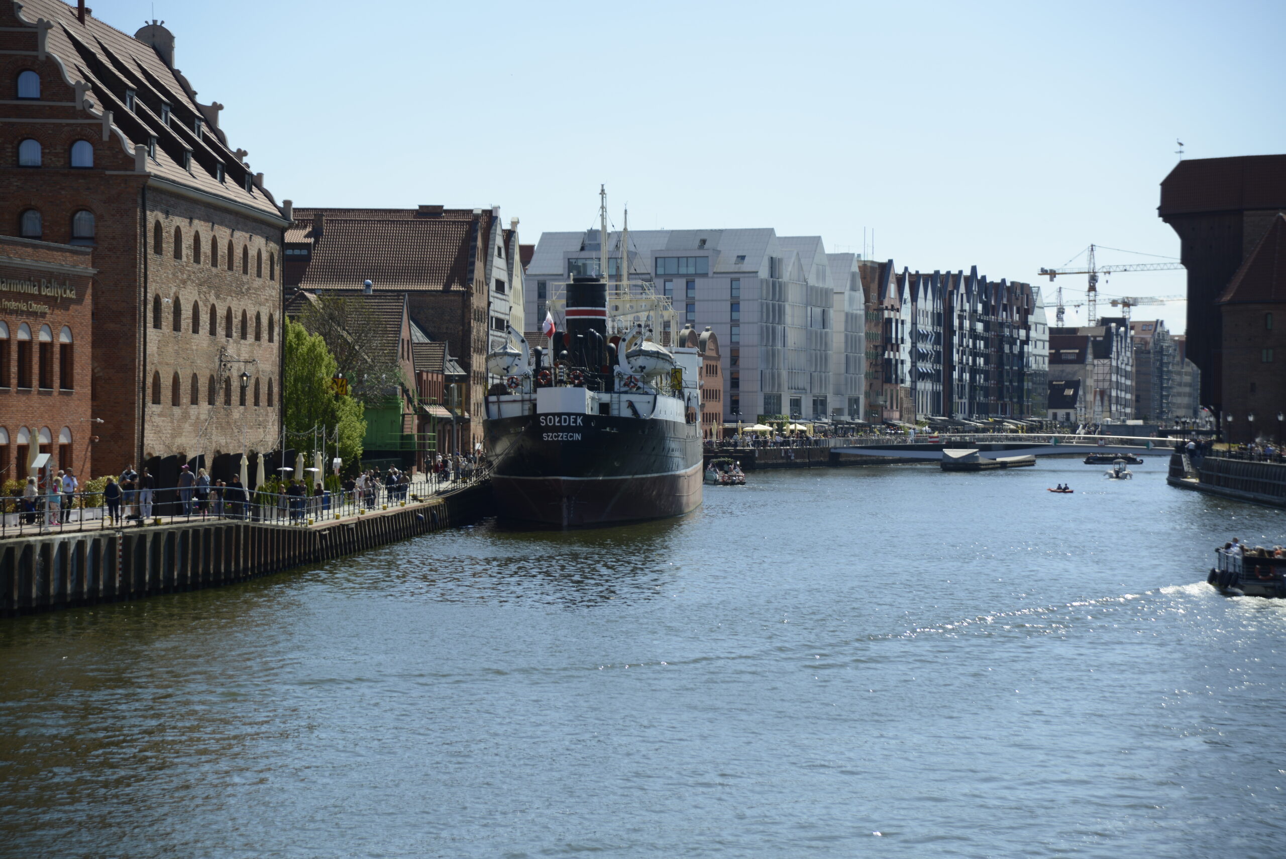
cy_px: 430
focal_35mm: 85
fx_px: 3037
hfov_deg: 23.9
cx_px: 643
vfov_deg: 16.1
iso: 180
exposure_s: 1/1600
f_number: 4
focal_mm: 85
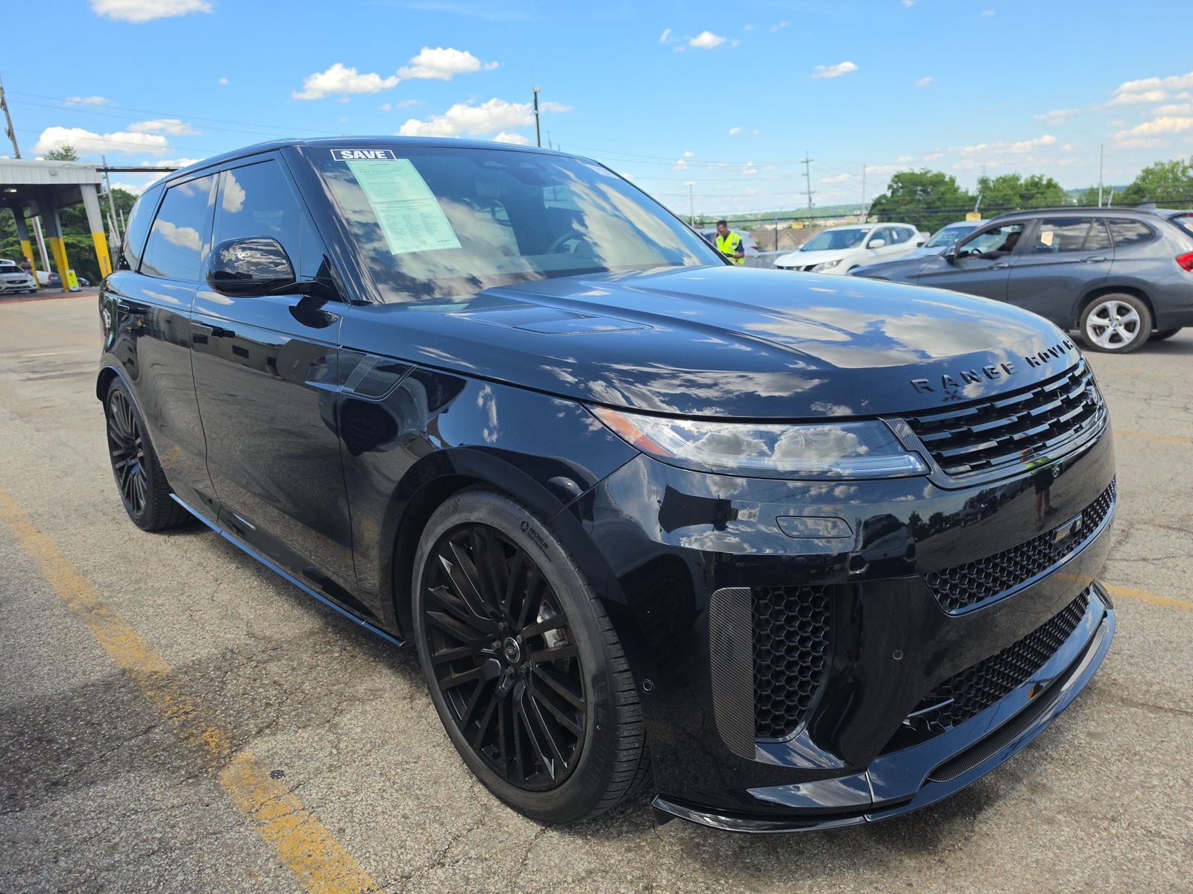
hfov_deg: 73.9
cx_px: 596
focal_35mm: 23
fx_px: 793
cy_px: 447
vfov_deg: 58.9
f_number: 1.4
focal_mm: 6.5
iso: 63
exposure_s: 1/4235
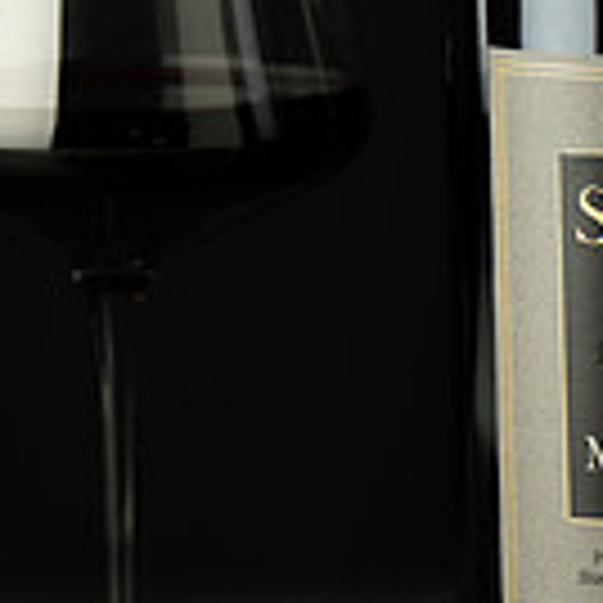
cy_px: 39
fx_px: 10031
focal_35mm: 509
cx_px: 673
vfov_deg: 3.4
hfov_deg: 3.4
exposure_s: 1/5
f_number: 2.8
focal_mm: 120
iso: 32
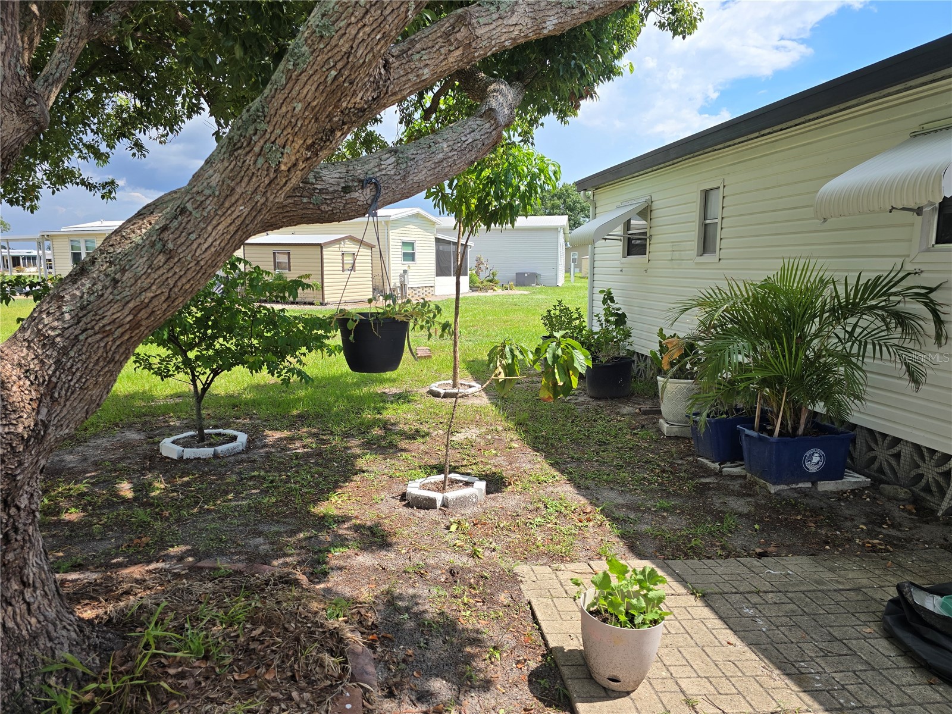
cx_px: 476
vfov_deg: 58.9
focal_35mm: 23
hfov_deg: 73.9
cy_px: 357
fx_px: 633
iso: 12
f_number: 1.7
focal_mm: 6.3
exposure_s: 1/654
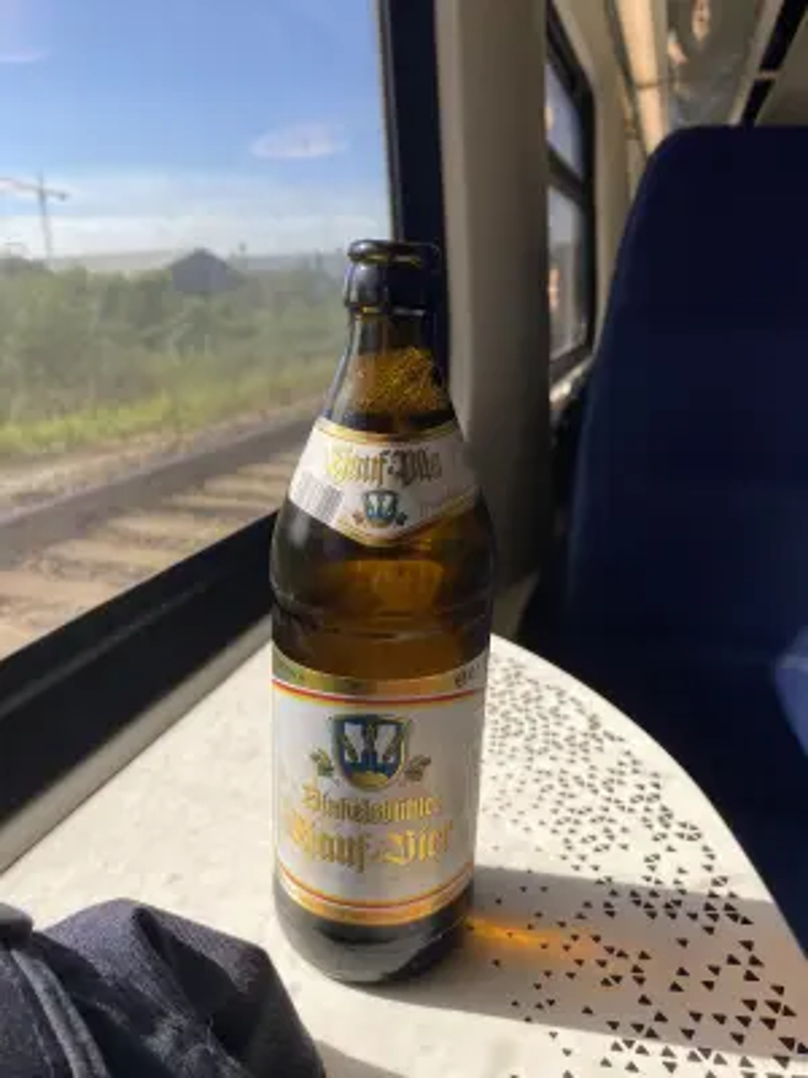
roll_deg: +0.5
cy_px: 539
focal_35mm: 26
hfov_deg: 53.1
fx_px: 809
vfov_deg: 67.3
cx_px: 404
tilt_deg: -15.9
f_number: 1.8
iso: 32
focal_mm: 4.25
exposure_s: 1/647
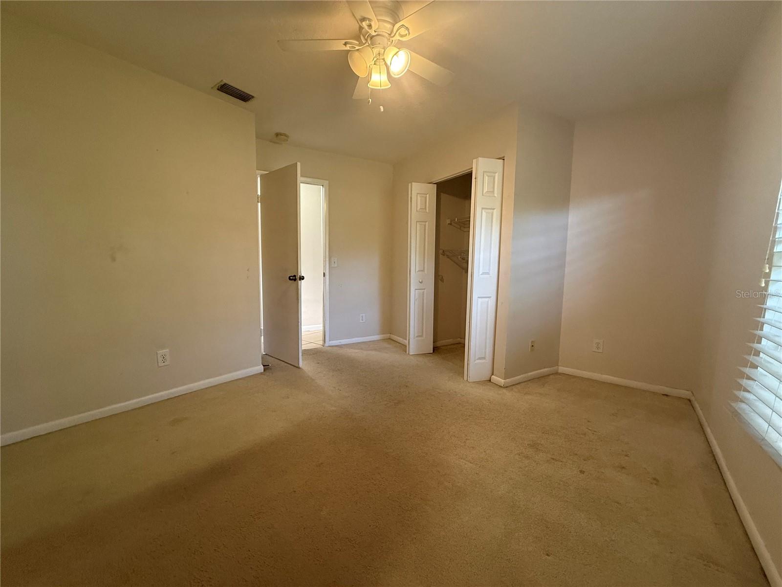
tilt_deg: -5.7
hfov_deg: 102.1
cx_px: 391
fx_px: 316
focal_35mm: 14
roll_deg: -1.3
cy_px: 294
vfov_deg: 85.7
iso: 320
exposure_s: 1/60
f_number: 2.2
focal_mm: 2.22
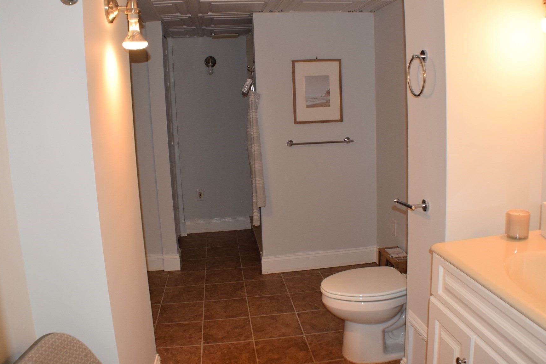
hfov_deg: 49.5
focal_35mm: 39
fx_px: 592
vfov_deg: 34.2
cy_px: 157
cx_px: 280
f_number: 5
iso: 800
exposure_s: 1/100
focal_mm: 22
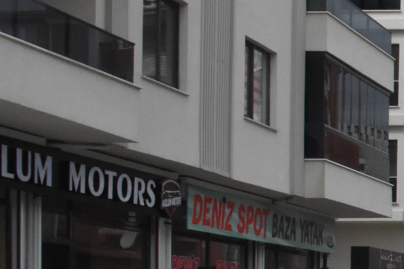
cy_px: 370
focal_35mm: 122
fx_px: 1369
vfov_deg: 10.9
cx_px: 802
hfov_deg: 14.1
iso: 1600
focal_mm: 20
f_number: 16
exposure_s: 1/1000
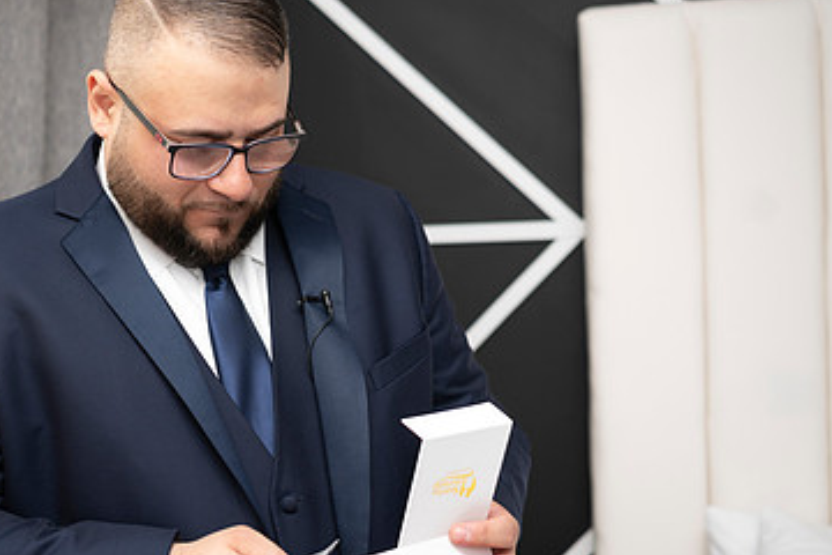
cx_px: 250
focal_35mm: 58
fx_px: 1340
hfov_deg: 34.0
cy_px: 321
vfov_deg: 23.4
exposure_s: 1/100
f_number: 2.8
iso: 50
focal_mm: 36
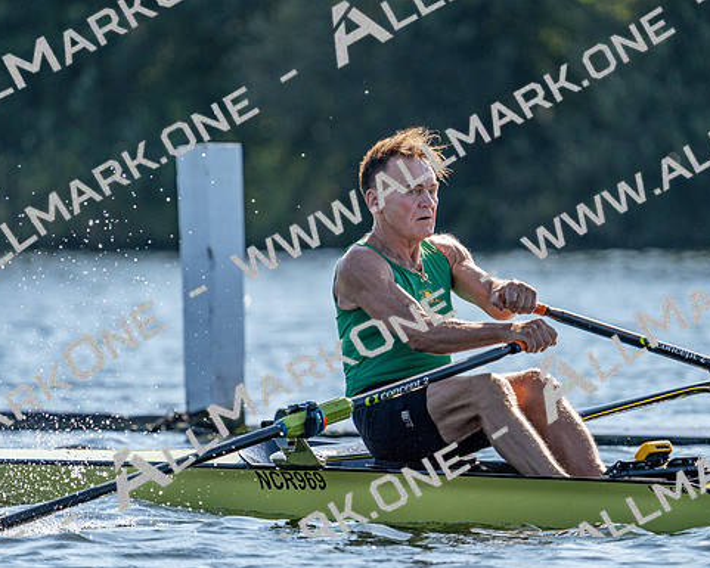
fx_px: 11118
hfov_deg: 3.7
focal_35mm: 529
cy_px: 284
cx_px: 413
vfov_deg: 2.9
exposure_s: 1/1600
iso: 400
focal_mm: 467
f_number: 6.3
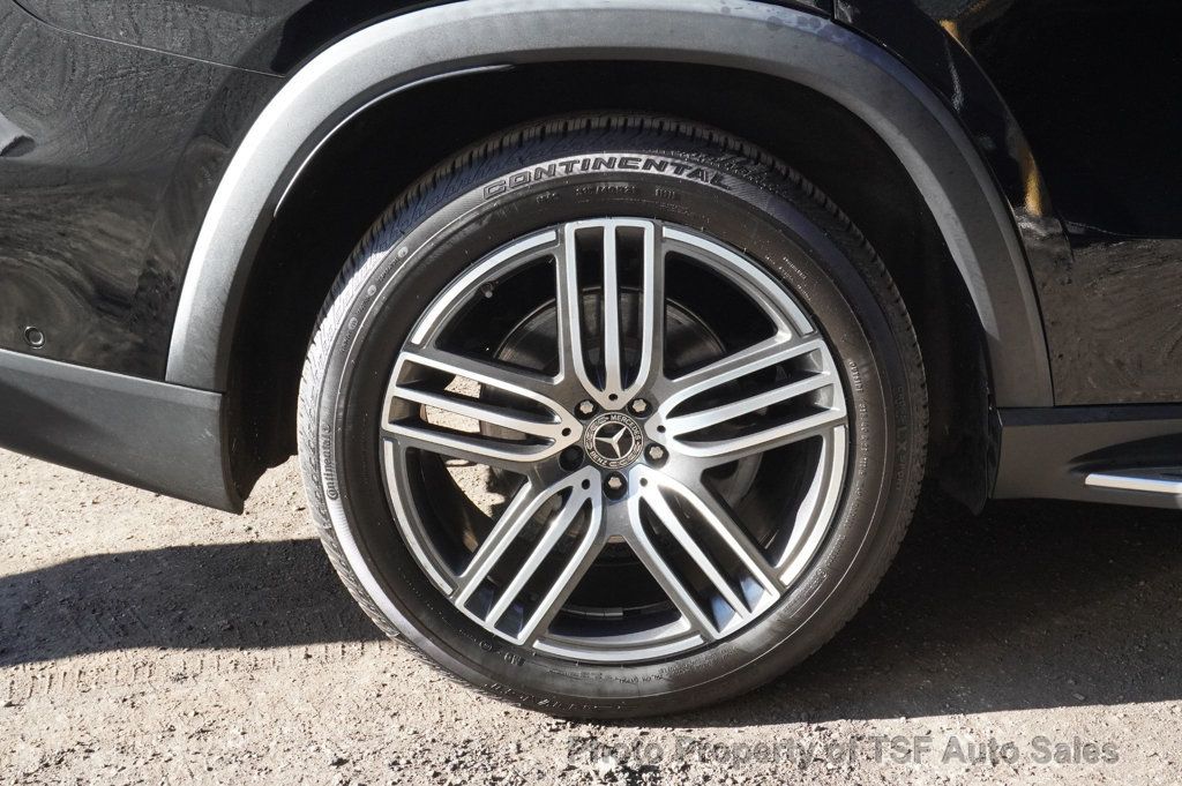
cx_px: 591
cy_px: 393
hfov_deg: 48.0
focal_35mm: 40
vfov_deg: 33.0
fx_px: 1329
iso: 2000
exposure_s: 1/250
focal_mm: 27
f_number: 11
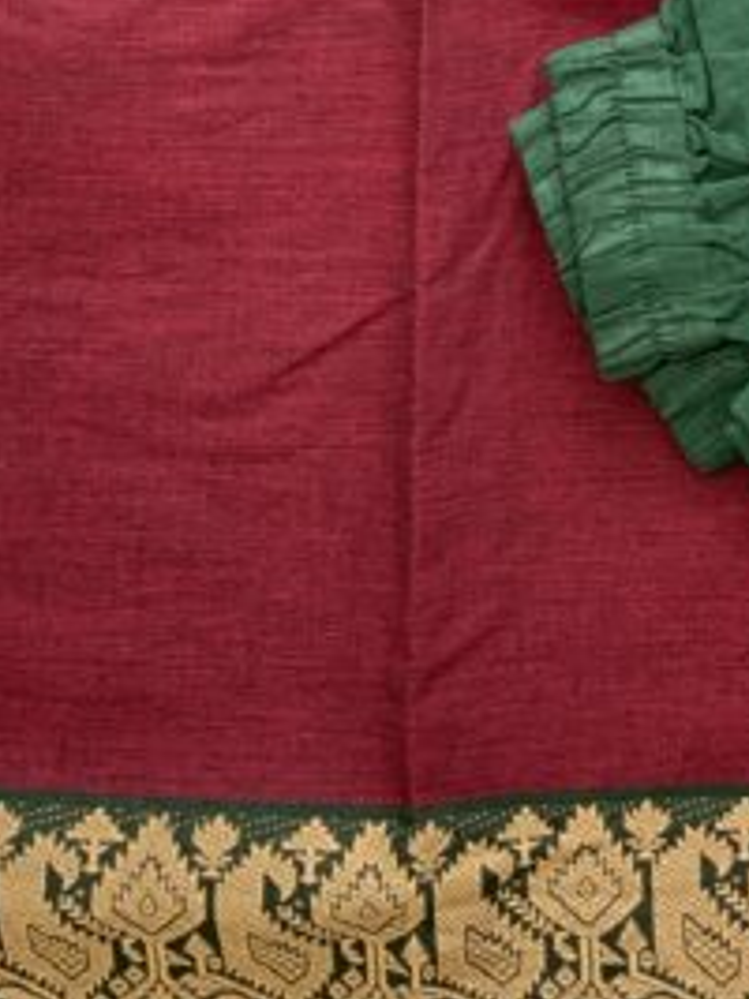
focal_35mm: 87
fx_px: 2512
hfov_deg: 16.4
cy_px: -311
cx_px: 850
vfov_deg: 20.5
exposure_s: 1/122
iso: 32
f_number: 1.8
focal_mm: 3
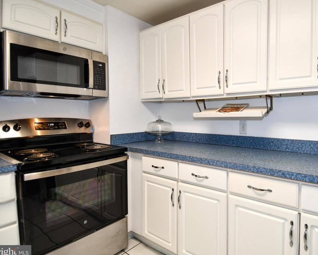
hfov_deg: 77.0
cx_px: 186
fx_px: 198
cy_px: 127
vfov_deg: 65.5
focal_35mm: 21
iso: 320
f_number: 4
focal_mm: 12
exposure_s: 1/60
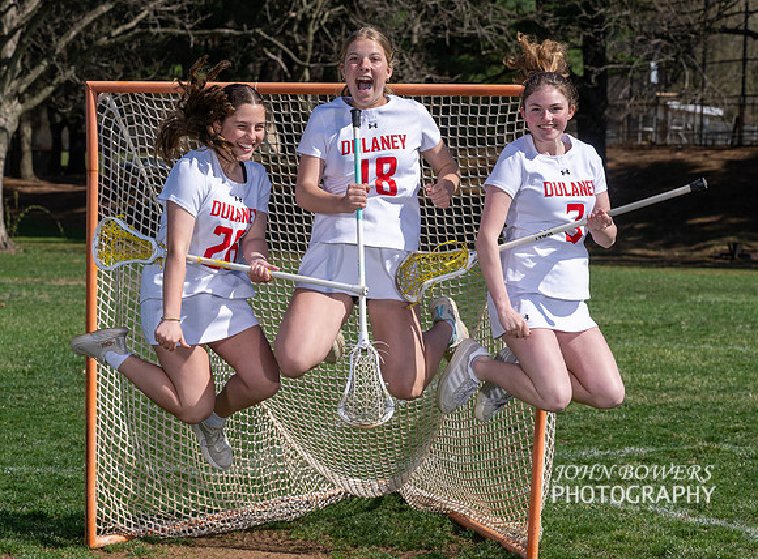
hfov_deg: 17.4
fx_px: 2470
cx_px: 447
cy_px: 370
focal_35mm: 113
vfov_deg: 12.9
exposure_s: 1/1000
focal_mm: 72
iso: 100
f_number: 5.6
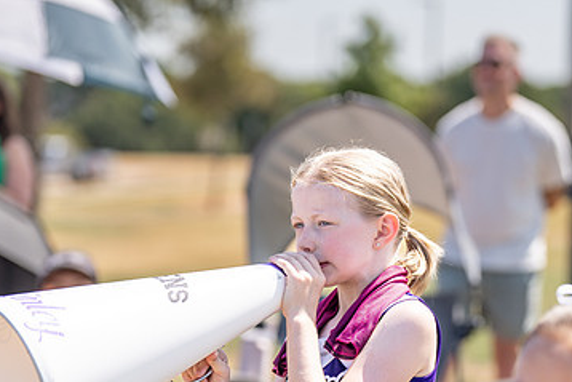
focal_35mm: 190
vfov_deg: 7.2
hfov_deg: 10.8
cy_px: 311
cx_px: 323
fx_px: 3020
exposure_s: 1/2500
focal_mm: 106
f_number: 2.8
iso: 160
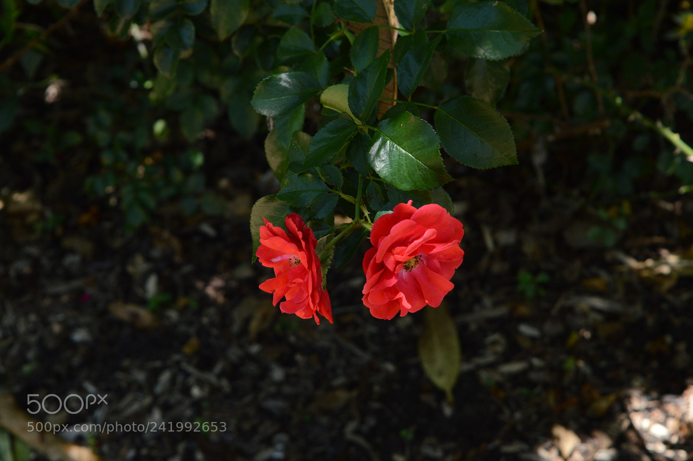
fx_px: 1587
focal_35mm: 82
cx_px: 346
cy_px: 230
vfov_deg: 16.5
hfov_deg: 24.6
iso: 400
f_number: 9
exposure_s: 1/160
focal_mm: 55
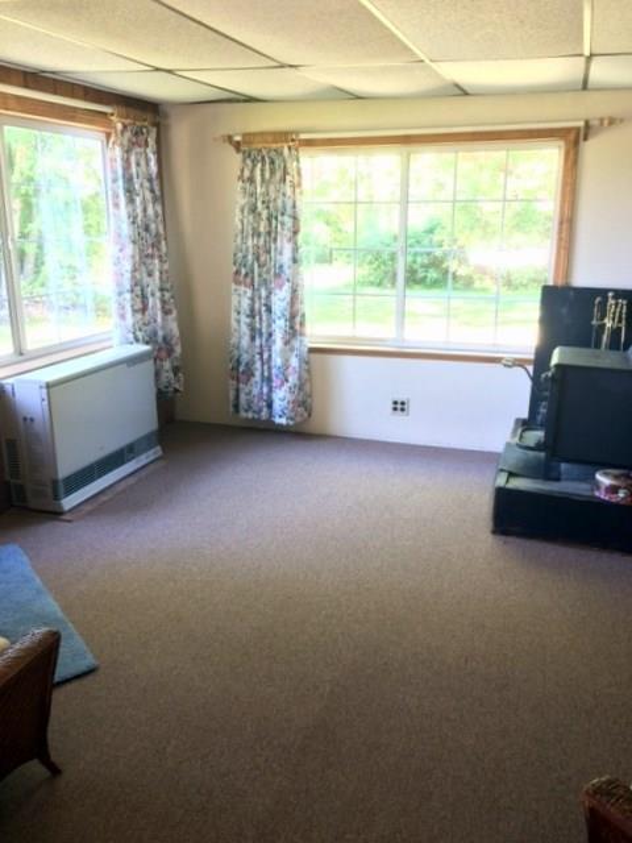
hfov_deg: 48.2
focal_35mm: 29
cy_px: 422
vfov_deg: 61.7
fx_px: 706
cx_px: 316
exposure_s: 1/30
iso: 125
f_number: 2.2
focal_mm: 4.15
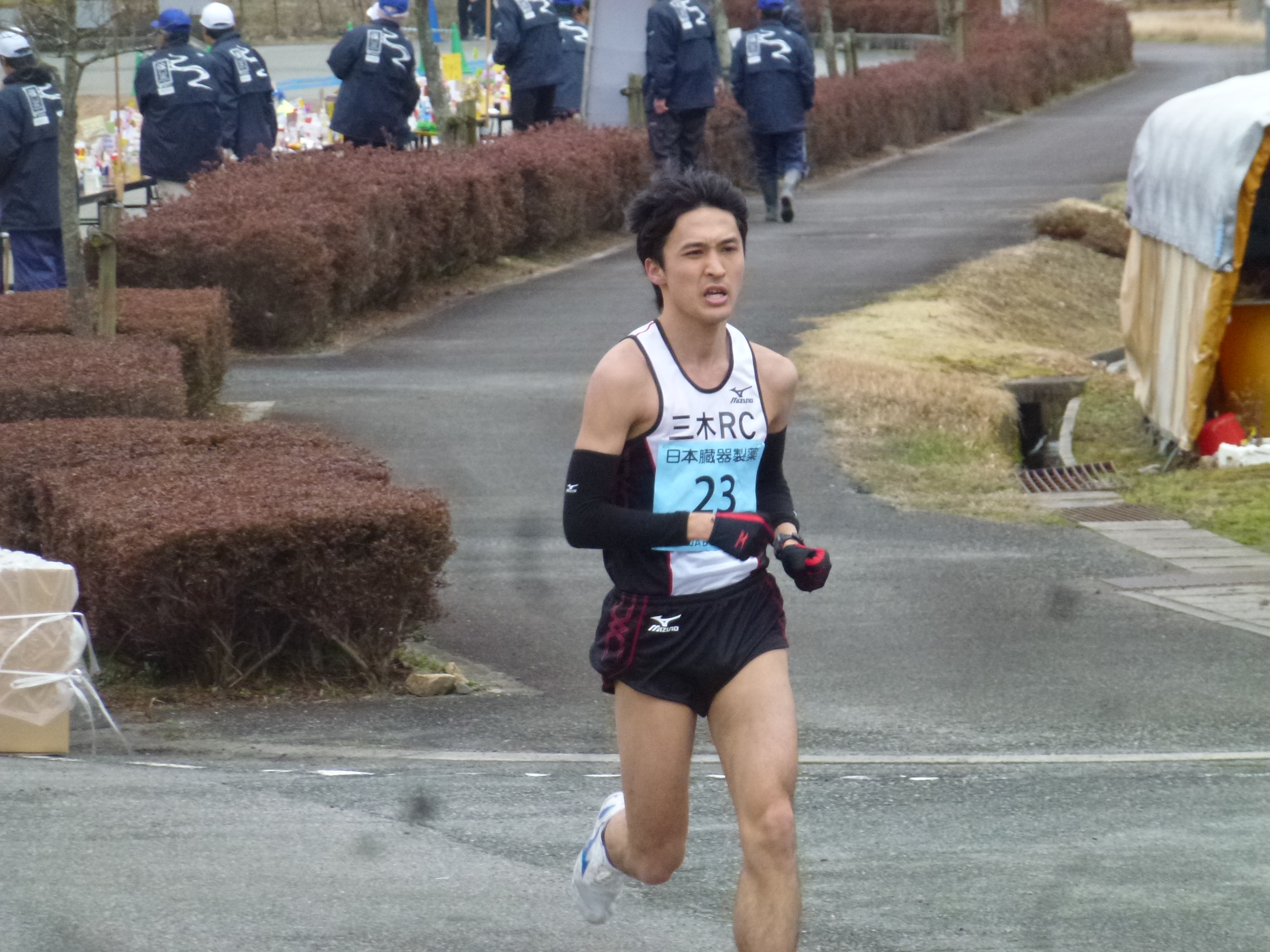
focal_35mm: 304
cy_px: 476
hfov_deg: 6.5
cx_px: 635
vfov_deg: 4.9
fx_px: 11153
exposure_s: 1/500
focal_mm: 54.5
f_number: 5.7
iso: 500
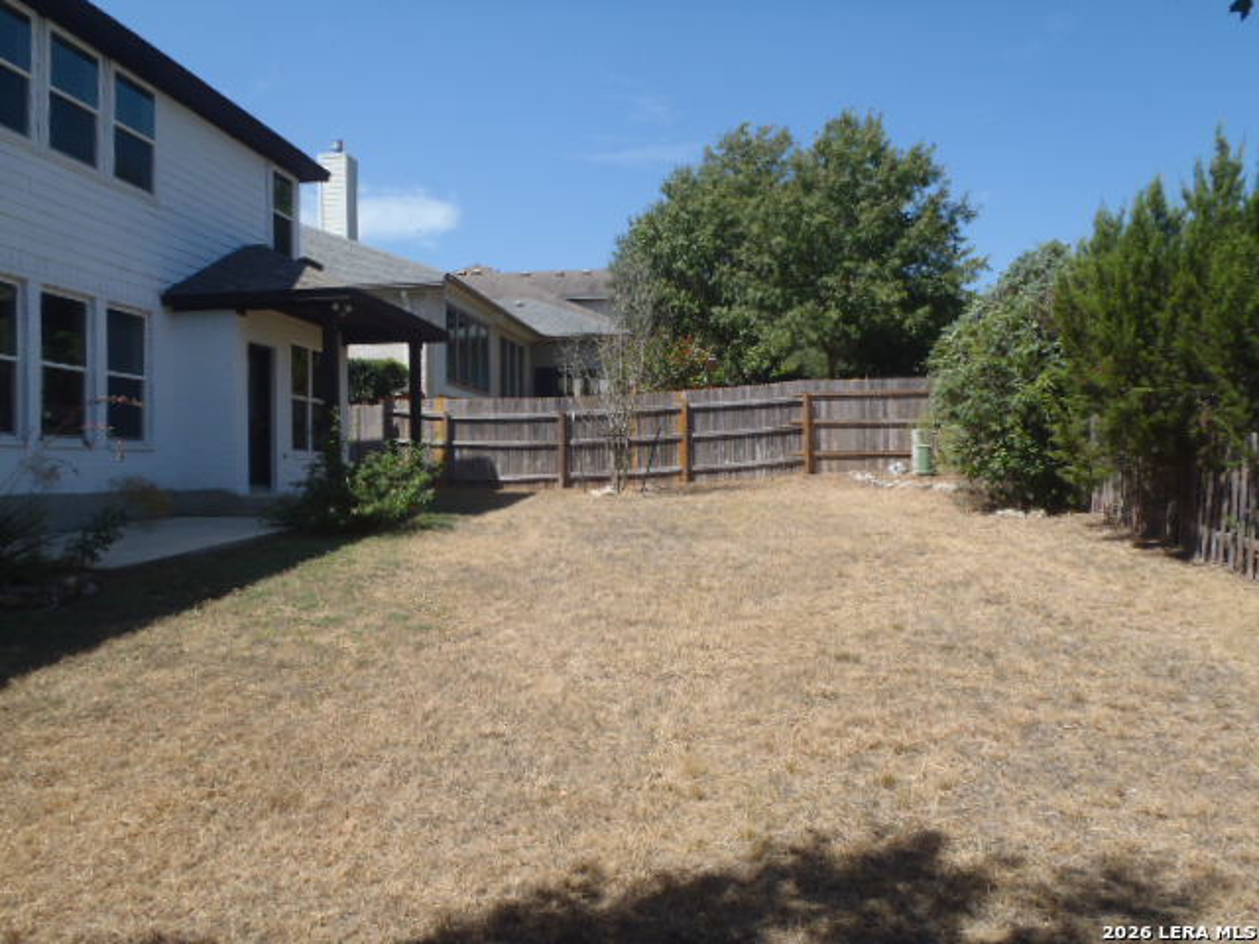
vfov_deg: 49.7
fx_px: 1018
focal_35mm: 28
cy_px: 472
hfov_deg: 63.4
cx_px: 630
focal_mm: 5
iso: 80
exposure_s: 1/640
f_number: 3.9
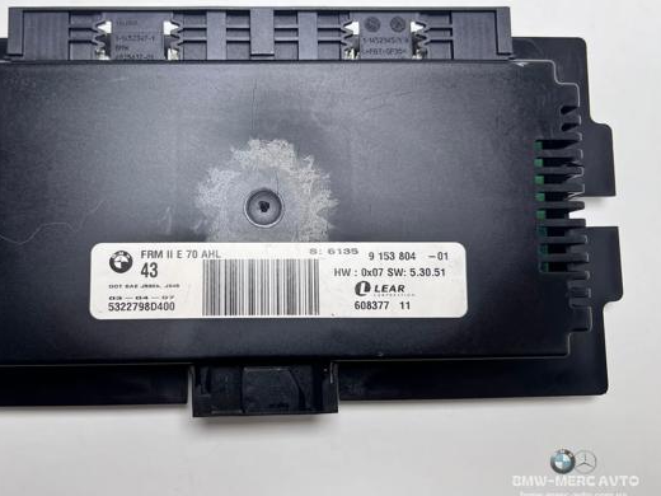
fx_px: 611
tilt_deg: -85.4
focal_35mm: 32
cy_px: 221
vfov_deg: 44.1
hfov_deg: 56.3
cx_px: 259
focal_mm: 5.7
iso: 32
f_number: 1.5
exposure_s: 1/103
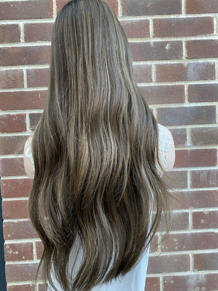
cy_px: 146
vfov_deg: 67.3
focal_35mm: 26
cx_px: 109
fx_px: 218
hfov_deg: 53.1
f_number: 1.8
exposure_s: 1/60
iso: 125
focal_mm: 4.25
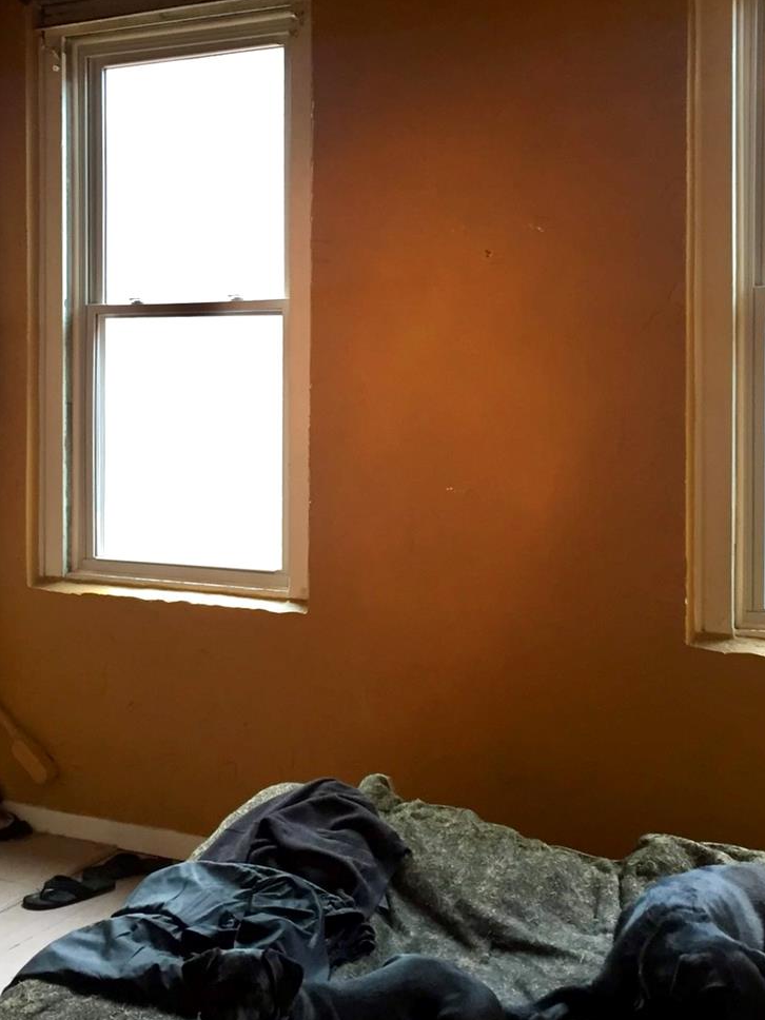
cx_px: 336
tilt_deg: -4.2
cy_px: 485
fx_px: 1355
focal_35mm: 46
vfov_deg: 41.2
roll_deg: -0.7
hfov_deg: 31.5
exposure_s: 1/30
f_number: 2.2
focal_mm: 4.15
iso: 100
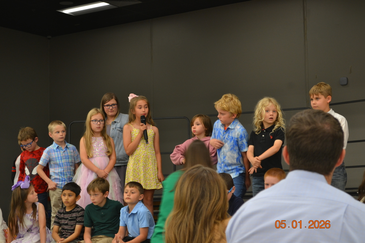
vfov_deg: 16.6
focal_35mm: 82
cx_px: 182
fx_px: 837
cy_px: 122
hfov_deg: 24.6
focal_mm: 55
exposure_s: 1/20
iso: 400
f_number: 5.6
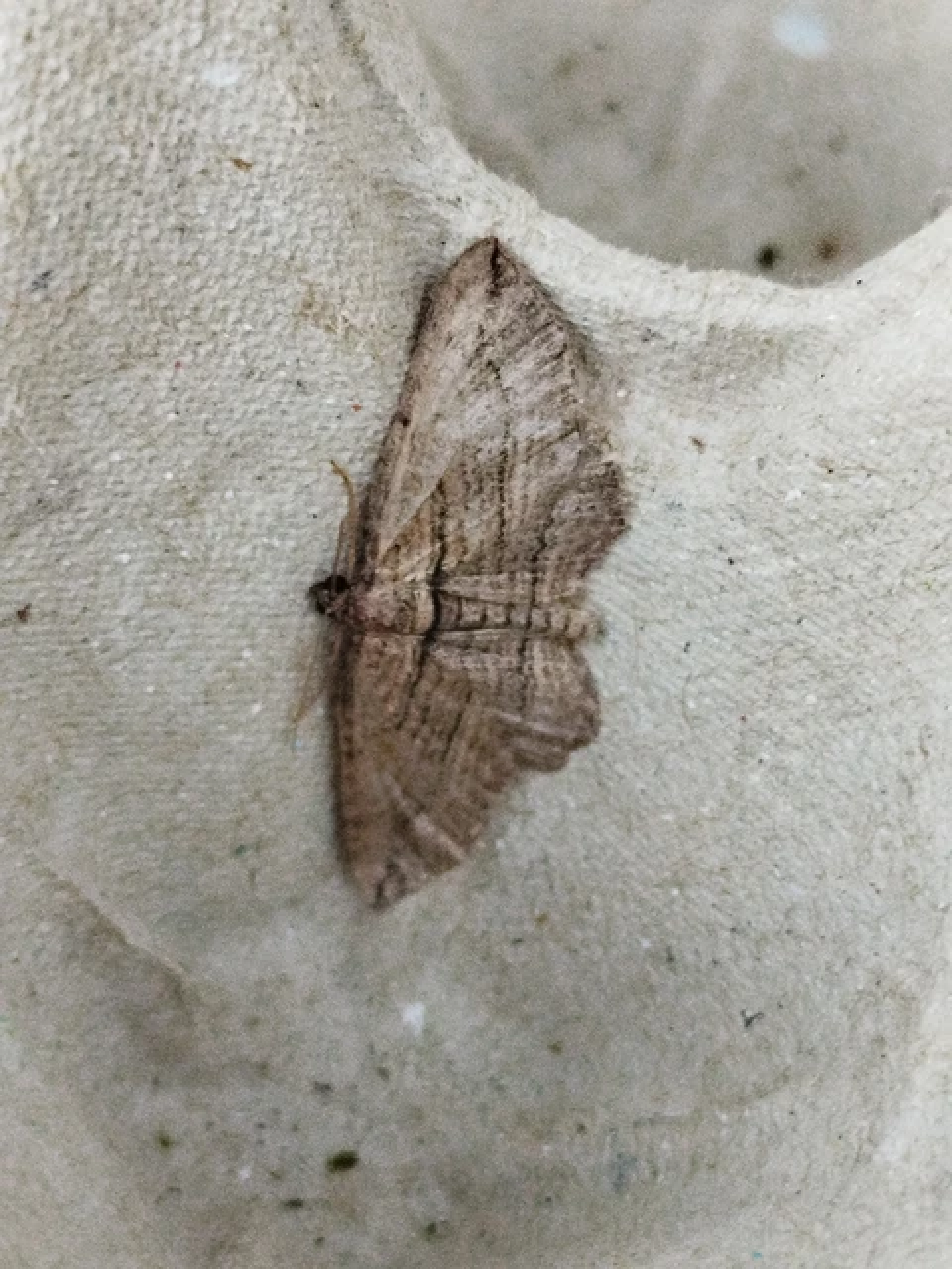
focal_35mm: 24
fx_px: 880
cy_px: 634
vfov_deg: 71.6
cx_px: 476
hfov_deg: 56.8
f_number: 1.7
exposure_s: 1/33
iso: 400
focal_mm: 5.31
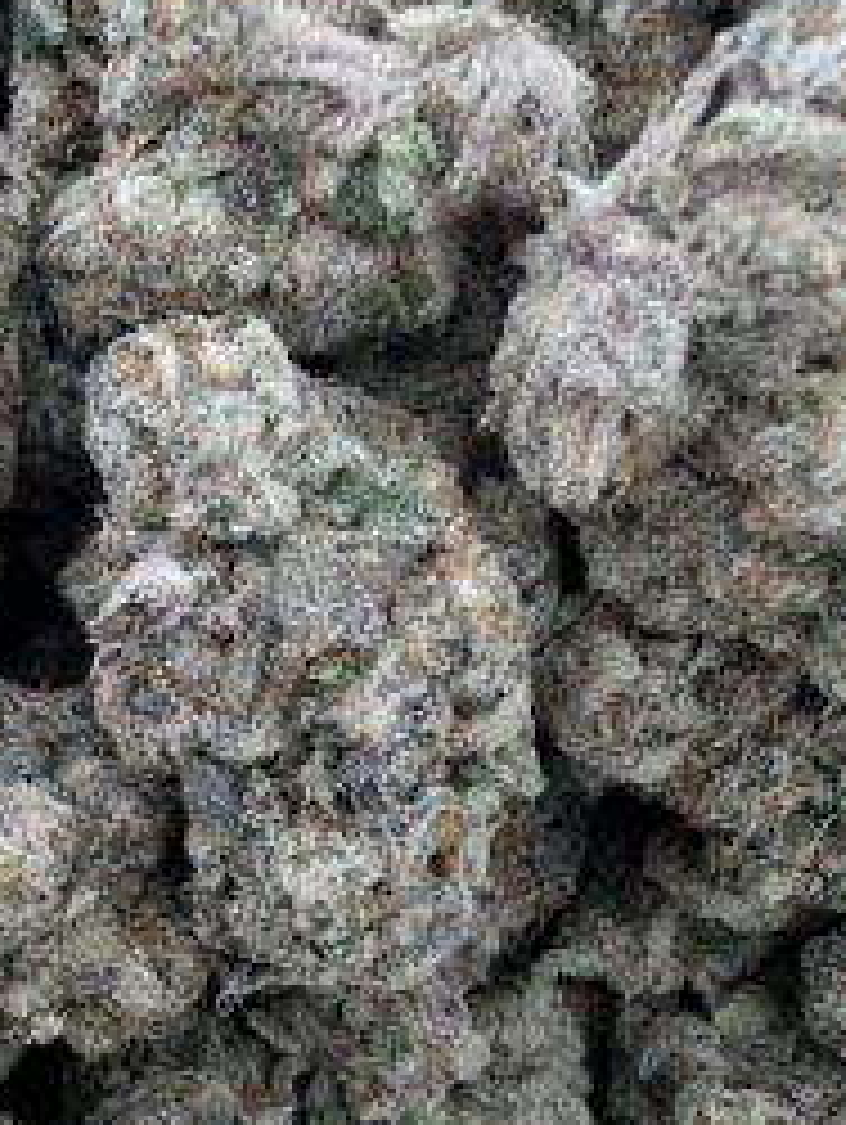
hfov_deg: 35.3
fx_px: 1301
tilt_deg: -61.5
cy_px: 832
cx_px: 216
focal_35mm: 40
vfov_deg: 45.3
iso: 40
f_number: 2.2
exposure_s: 1/222
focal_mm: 2.22
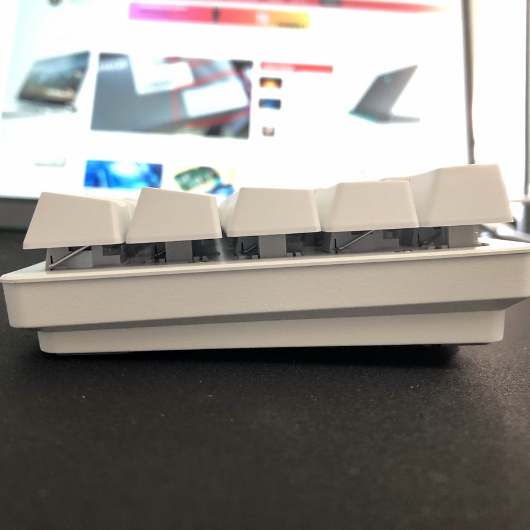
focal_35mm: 34
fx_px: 589
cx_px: 252
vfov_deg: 48.4
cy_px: 270
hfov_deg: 48.4
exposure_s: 1/17
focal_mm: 3.99
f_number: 1.8
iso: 80
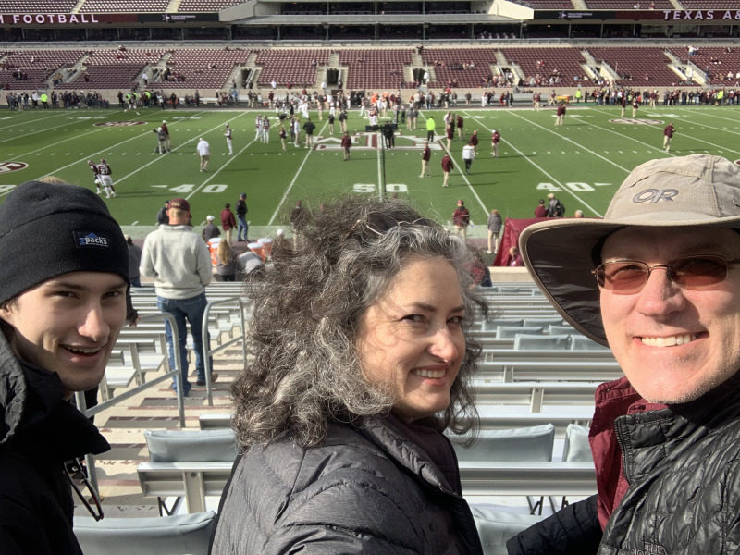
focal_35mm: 32
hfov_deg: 56.8
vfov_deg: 44.2
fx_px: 684
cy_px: 278
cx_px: 370
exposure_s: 1/794
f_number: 2.2
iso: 16
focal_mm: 2.87
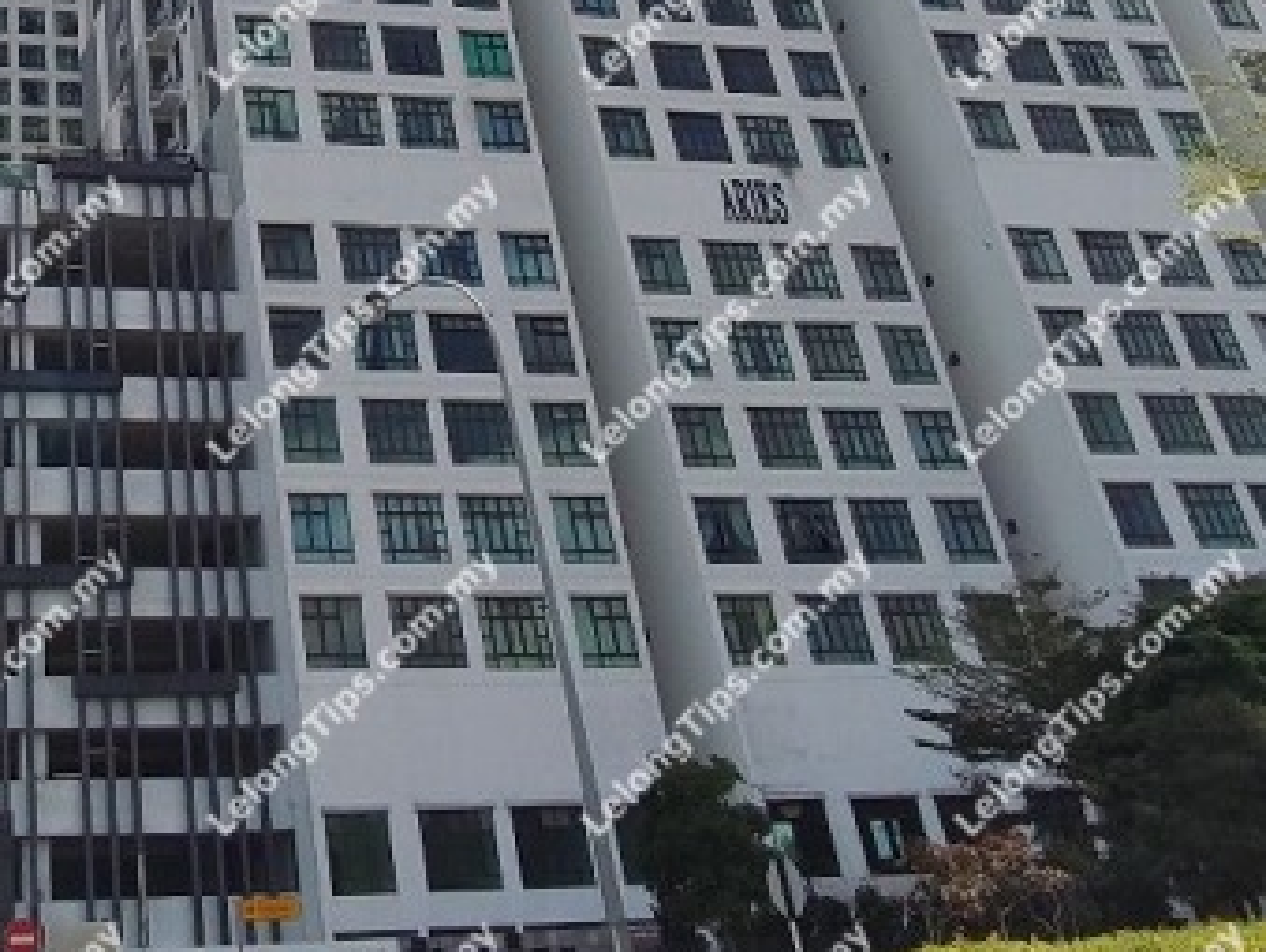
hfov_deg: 38.9
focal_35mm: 42
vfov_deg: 30.5
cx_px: -39
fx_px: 1538
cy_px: -116
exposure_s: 1/4000
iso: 50
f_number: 2.2
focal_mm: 1.65
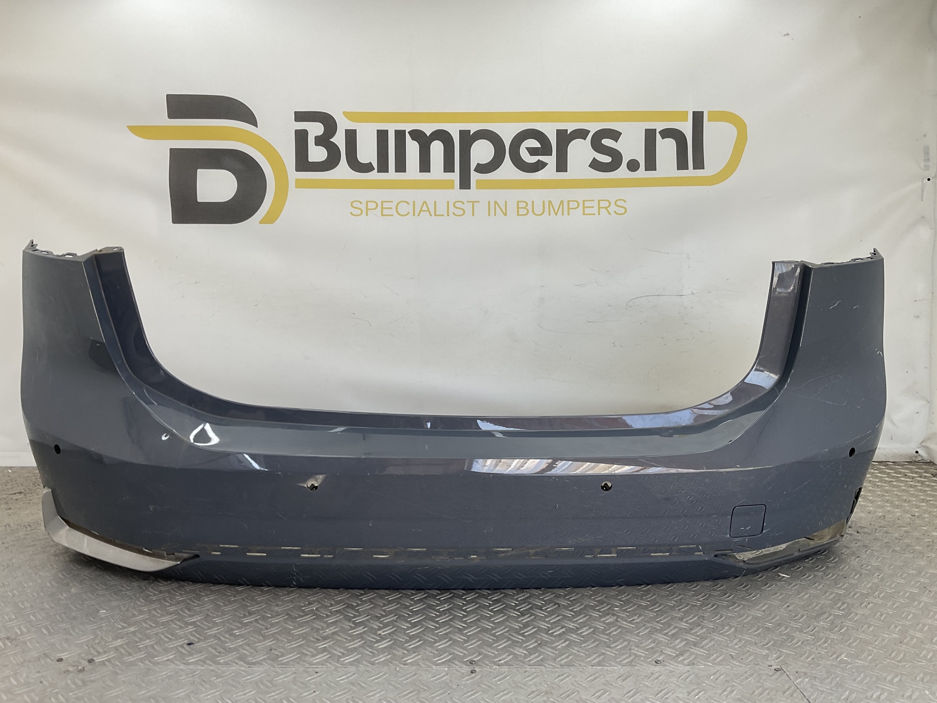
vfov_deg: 48.2
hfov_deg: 61.7
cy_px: 352
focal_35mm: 29
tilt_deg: -5.9
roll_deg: -1.0
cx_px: 468
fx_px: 785
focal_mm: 3
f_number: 1.8
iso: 16
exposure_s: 1/166
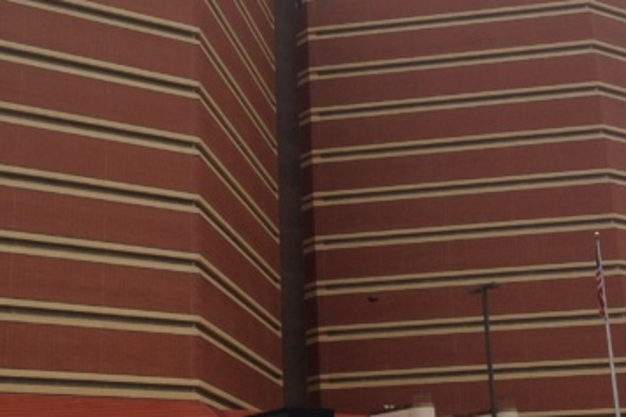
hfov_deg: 27.4
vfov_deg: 18.3
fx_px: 1286
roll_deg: +1.4
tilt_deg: +19.3
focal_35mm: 74
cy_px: 121
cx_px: 318
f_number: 2.4
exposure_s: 1/390
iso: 50
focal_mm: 4.12
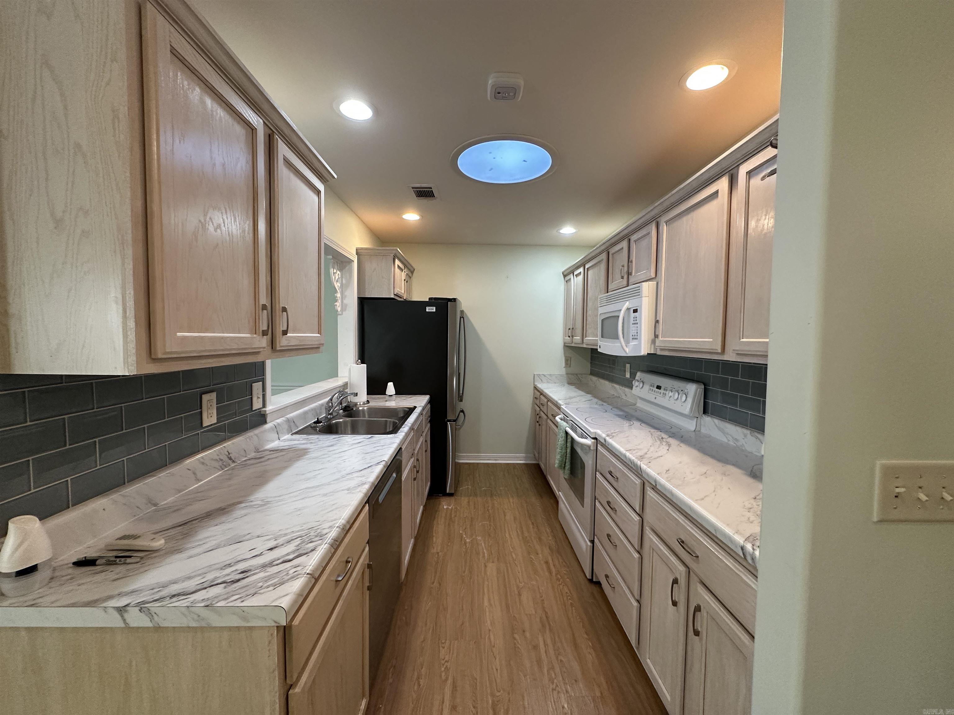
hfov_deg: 102.1
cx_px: 477
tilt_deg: -2.5
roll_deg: -0.7
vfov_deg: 85.7
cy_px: 358
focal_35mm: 14
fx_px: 386
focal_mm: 2.22
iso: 250
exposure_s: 1/120
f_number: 2.2
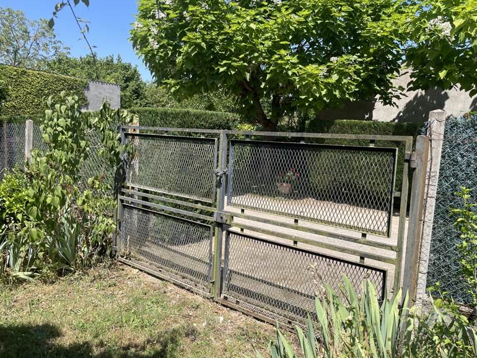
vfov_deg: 51.4
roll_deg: -2.4
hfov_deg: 65.3
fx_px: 372
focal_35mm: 27
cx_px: 239
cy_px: 175
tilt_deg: -5.7
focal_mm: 4.2
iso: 32
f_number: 1.6
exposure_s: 1/1916
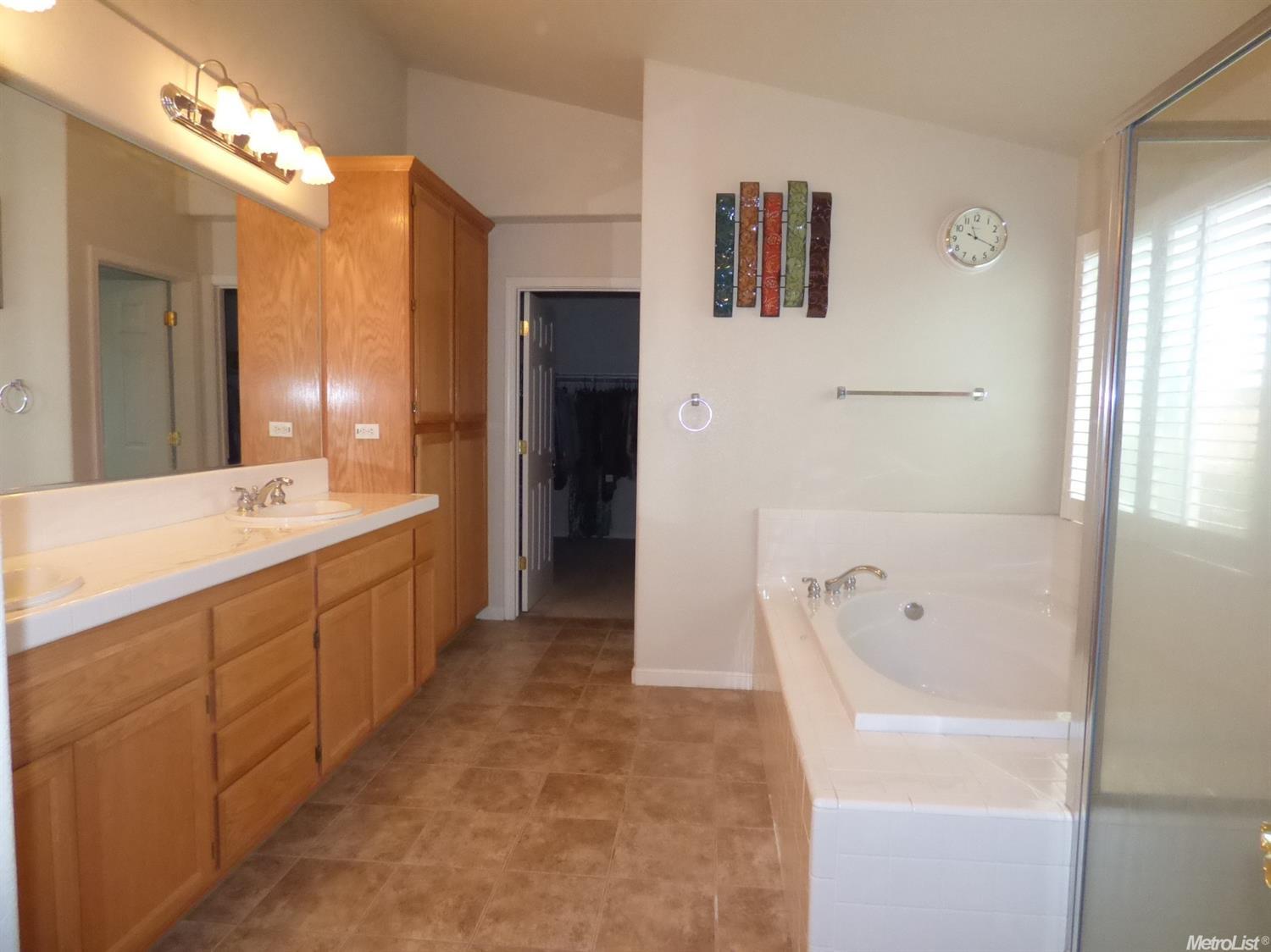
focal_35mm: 20
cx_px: 636
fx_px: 734
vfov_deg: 65.9
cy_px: 476
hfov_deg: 81.8
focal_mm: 3.58
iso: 800
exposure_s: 1/60
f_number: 2.8
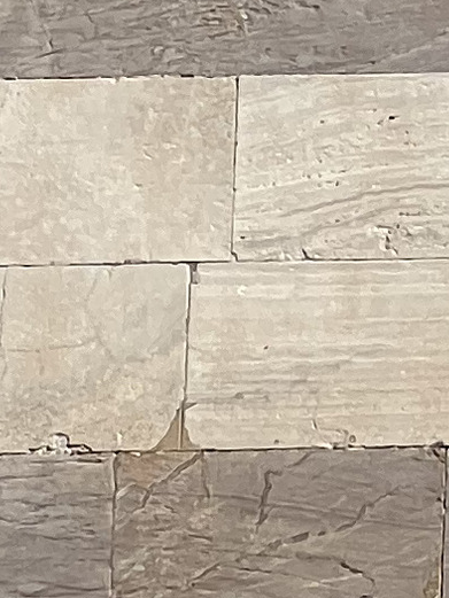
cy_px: -499
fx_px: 10217
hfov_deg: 2.5
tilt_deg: +20.9
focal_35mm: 591
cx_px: 1511
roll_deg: +0.4
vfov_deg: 3.3
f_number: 2.8
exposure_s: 1/1647
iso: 32
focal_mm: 9
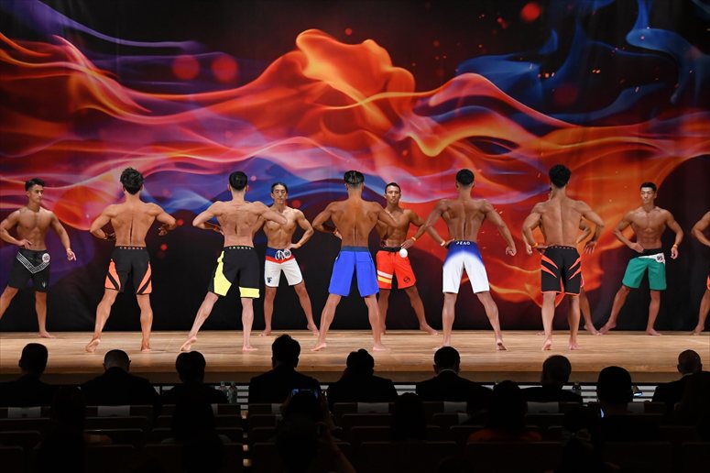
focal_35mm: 102
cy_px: 236
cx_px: 355
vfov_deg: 13.4
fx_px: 2011
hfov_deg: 20.0
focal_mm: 68
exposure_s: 1/400
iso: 3200
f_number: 5.6
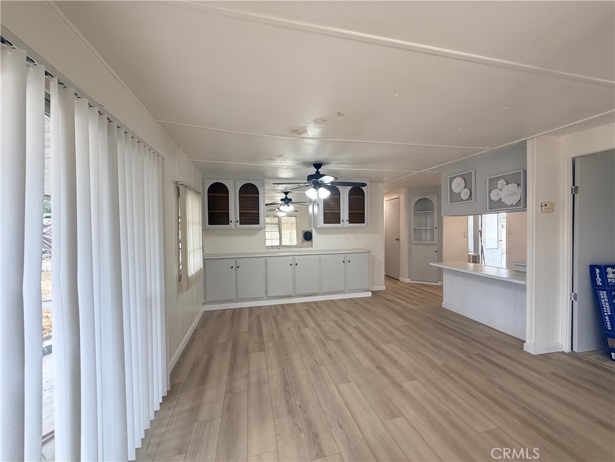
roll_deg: +0.5
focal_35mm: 14
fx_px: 249
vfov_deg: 85.7
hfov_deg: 102.1
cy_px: 231
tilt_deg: -0.8
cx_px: 308
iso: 200
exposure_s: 1/120
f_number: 2.2
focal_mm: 2.22
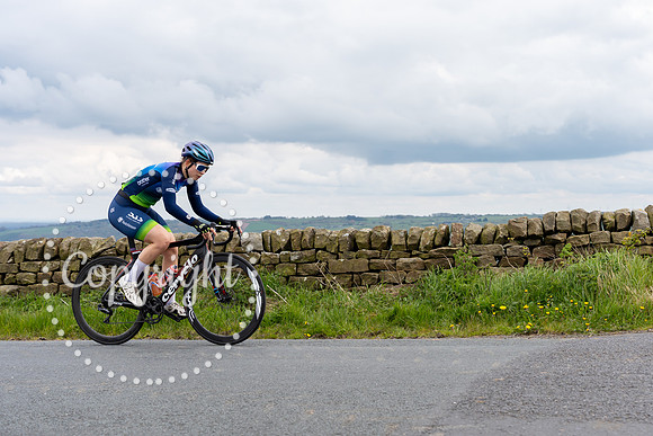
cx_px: 382
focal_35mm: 50
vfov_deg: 26.8
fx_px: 913
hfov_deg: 39.2
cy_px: 181
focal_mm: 43
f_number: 4.5
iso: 200
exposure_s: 1/640
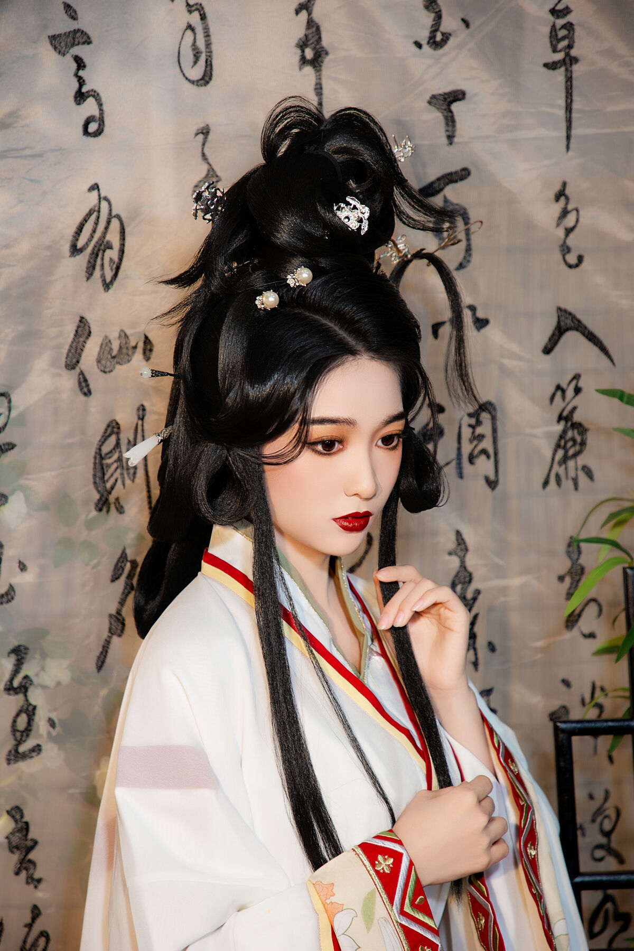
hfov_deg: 13.3
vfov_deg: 19.8
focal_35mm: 103
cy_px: 476
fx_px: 2721
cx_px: 317
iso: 320
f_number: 4
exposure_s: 1/125
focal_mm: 105
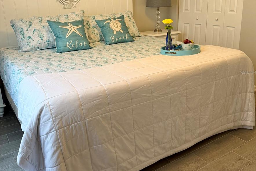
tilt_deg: -16.3
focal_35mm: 34
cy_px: 72
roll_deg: +1.7
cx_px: 130
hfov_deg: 55.8
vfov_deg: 38.8
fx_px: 242
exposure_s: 1/60
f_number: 1.78
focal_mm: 6.76
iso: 160
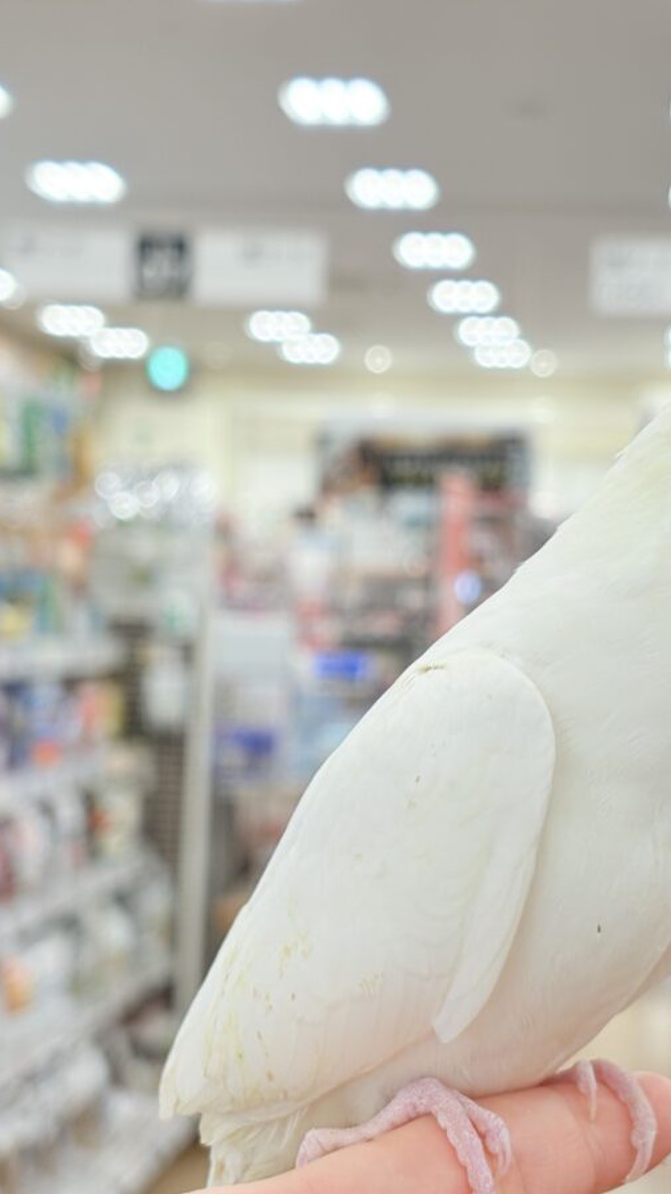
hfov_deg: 15.9
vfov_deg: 27.9
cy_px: 599
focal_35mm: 76
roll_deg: -1.4
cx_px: 426
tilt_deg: +0.2
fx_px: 2406
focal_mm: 5.96
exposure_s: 1/100
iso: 64
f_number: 1.6
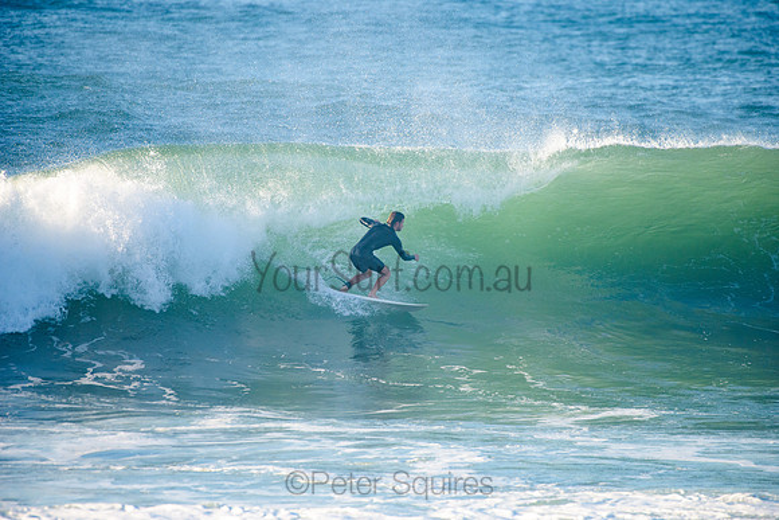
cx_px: 390
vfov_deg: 2.8
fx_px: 10824
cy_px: 260
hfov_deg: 4.1
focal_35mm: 500
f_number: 5.6
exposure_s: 1/1600
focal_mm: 500
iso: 400
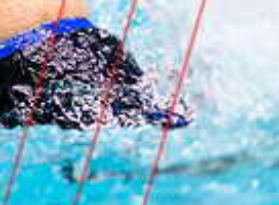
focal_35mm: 1770
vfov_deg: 0.8
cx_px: -488
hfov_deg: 1.1
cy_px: -143
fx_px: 14166
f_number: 2.8
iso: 2500
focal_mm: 300
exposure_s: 1/800
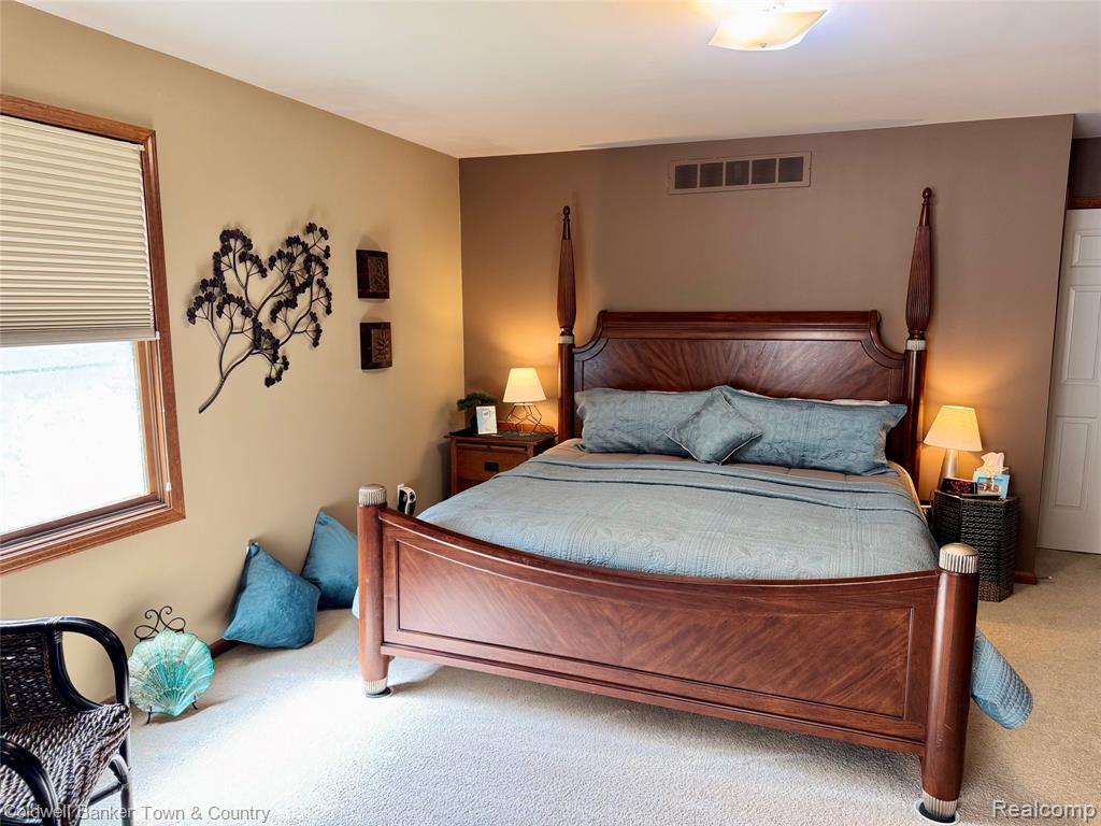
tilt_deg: -8.9
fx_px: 763
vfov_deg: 56.8
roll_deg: -0.5
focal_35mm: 24
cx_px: 550
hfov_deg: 71.6
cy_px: 413
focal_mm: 6.76
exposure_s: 1/60
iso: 125
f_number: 1.78
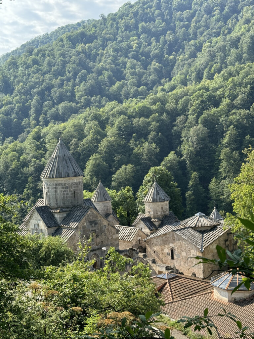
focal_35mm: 48
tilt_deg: -3.3
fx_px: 470
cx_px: 127
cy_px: 170
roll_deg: +2.7
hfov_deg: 30.3
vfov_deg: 39.7
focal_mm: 6.76
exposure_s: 1/1193
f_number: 1.78
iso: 64
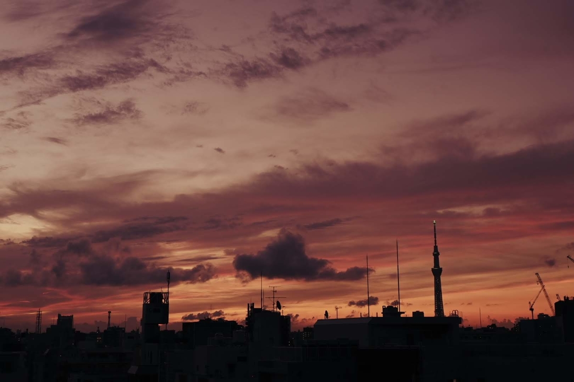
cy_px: 191
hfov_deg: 46.4
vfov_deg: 31.9
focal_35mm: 42
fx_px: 670
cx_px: 287
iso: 100
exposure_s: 1/2
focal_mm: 28
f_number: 11
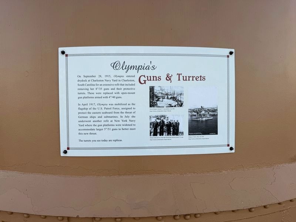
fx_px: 205
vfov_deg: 56.8
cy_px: 111
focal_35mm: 24
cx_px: 148
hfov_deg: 71.6
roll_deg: +1.3
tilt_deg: -0.2
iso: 80
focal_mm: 6.76
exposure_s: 1/805
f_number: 1.78
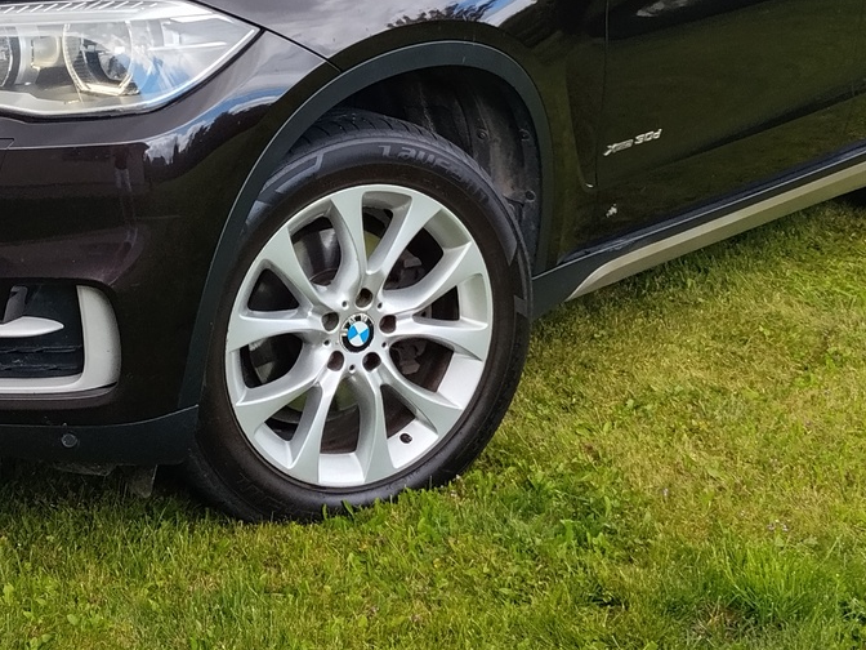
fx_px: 1726
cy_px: 126
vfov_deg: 21.0
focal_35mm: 69
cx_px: 351
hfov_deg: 28.1
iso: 50
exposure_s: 1/500
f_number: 1.8
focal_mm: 4.22
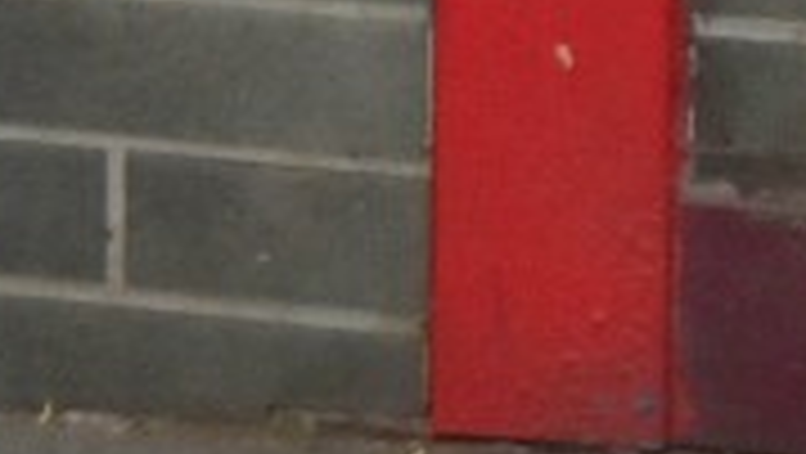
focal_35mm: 454
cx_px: -1094
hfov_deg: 4.6
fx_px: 9710
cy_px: -530
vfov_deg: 2.7
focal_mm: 48
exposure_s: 1/500
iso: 1400
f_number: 5.3
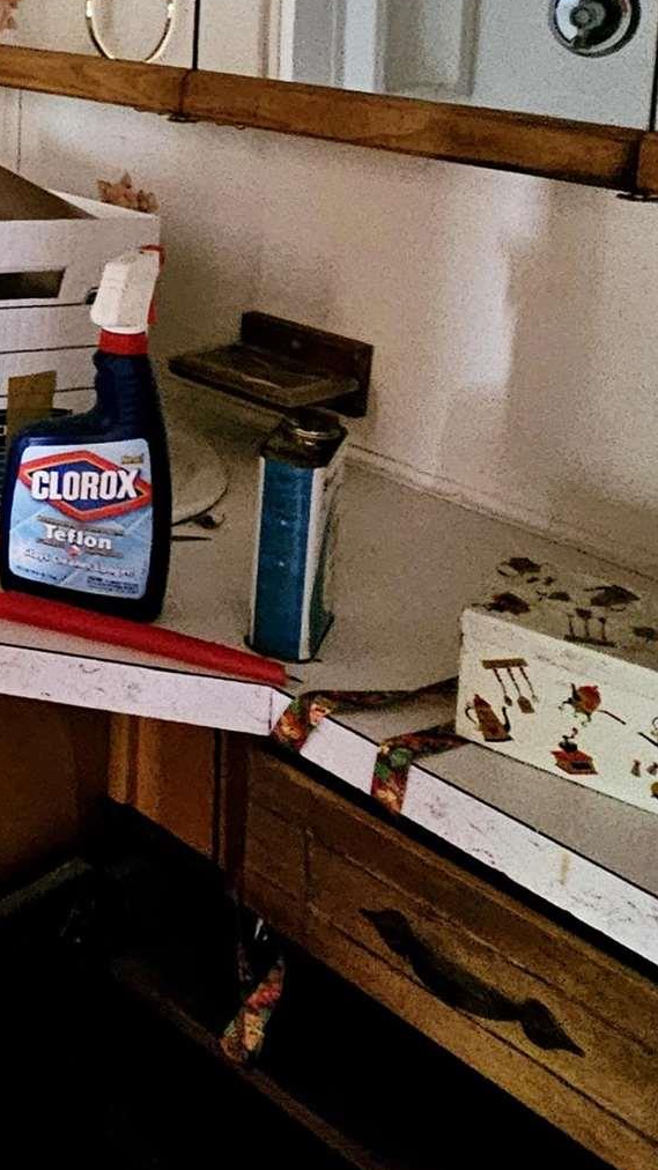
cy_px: 113
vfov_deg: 43.2
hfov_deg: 20.6
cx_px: -488
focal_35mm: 43
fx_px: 1334
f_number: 2.2
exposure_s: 1/24
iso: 800
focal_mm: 2.2
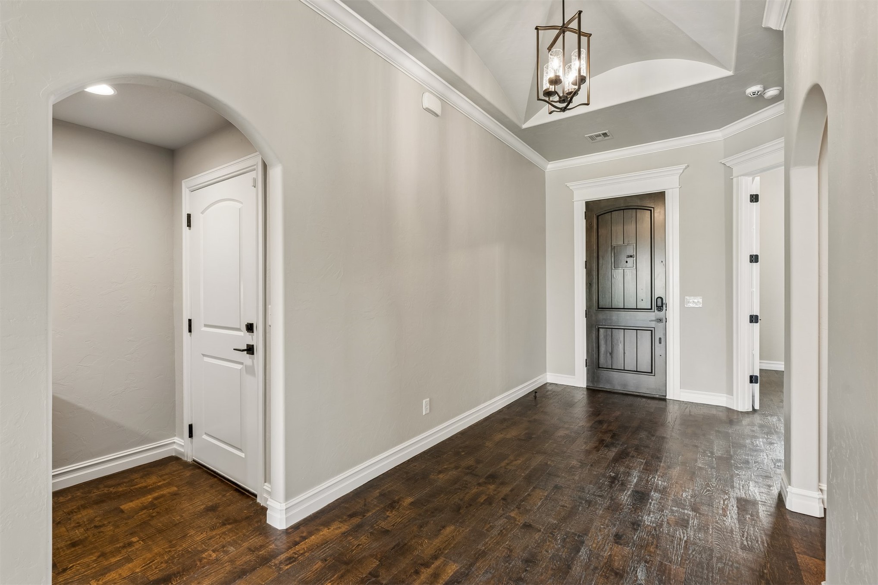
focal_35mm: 16
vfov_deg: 73.7
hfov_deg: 96.7
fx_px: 390
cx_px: 439
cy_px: 292
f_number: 8
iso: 200
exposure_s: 1/20
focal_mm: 16
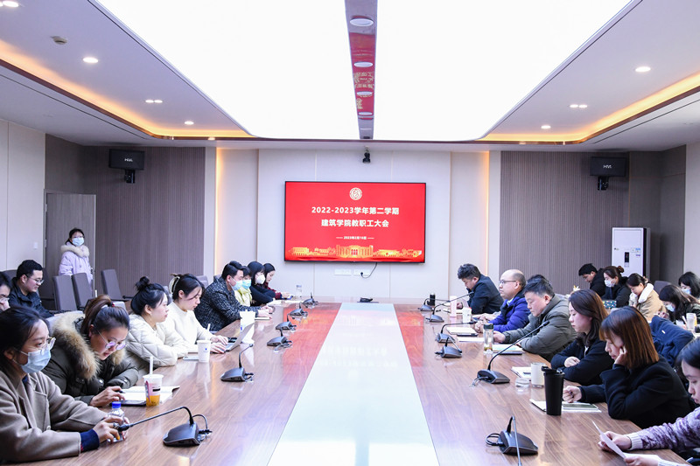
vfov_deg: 34.2
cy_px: 233
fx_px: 758
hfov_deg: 49.6
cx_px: 350
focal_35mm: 39
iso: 2000
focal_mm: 26
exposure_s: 1/100
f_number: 8
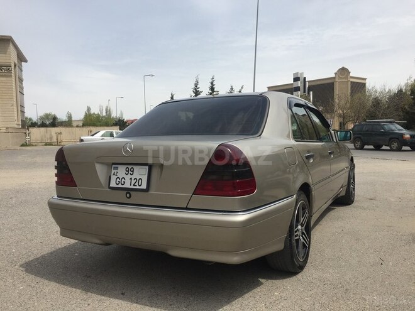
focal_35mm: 29
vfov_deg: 48.2
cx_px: 208
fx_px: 348
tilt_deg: -3.9
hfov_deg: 61.7
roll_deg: +0.7
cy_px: 156
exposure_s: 1/3968
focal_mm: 4.15
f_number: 2.2
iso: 32
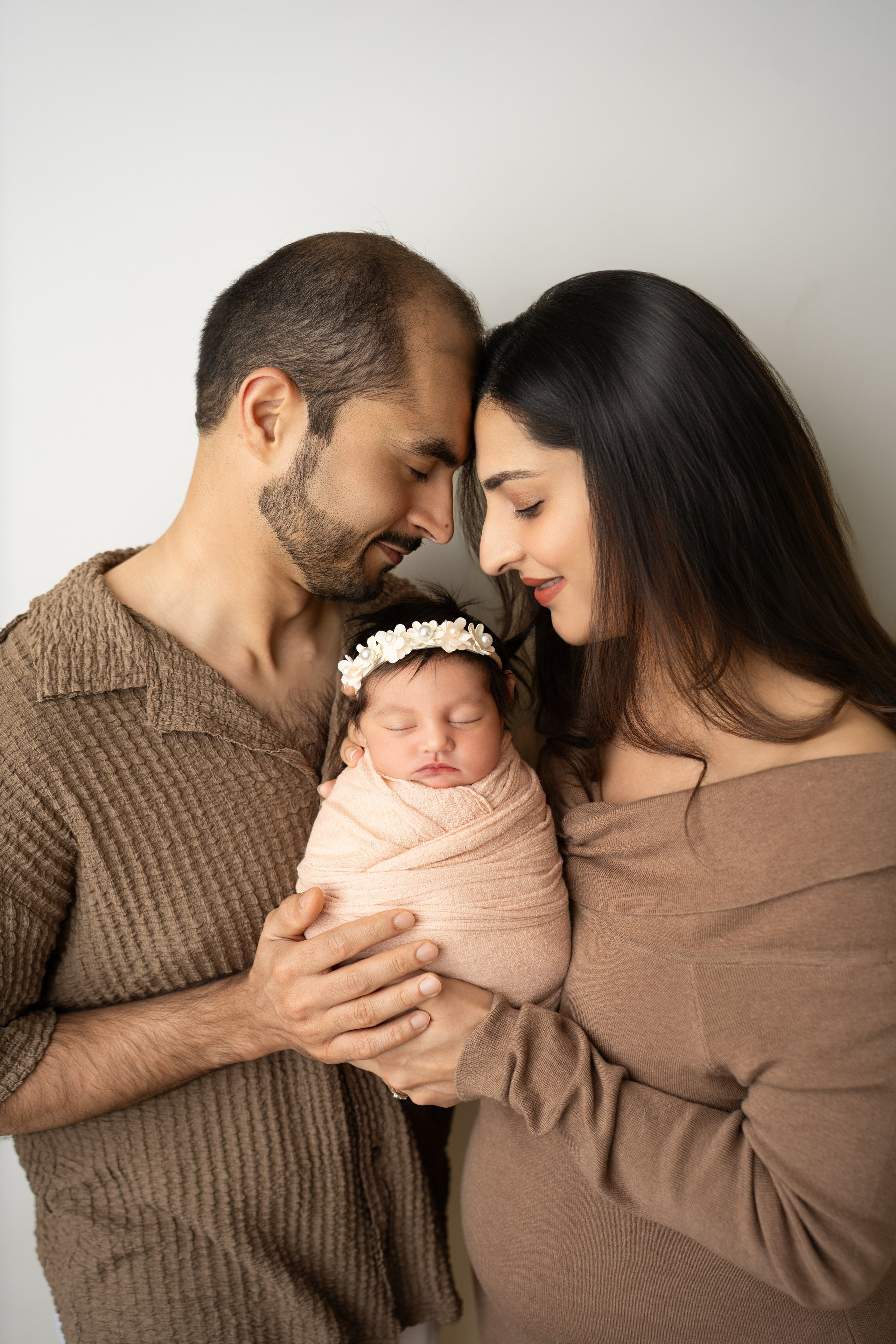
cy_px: 672
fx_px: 1307
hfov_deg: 37.9
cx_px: 448
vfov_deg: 54.4
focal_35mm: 35
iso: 100
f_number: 2.5
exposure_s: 1/200
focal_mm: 35
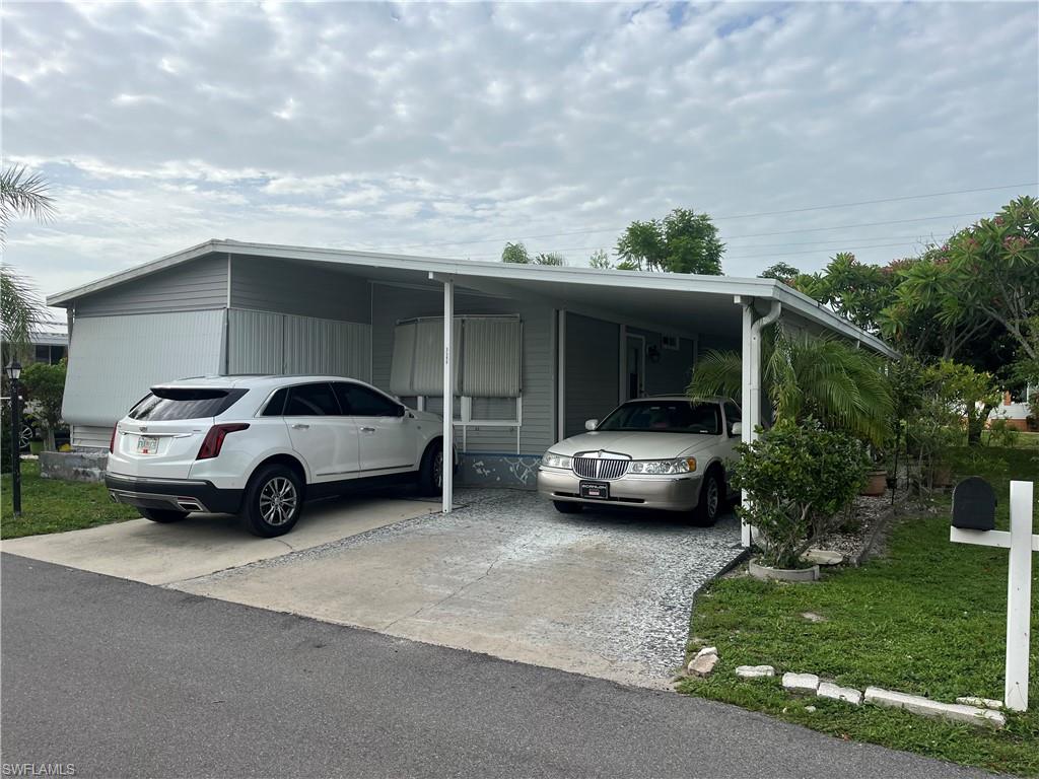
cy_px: 390
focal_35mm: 26
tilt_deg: +0.1
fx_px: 780
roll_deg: -0.4
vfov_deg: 53.1
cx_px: 520
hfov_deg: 67.3
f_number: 1.6
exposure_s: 1/2632
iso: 50
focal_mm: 5.1
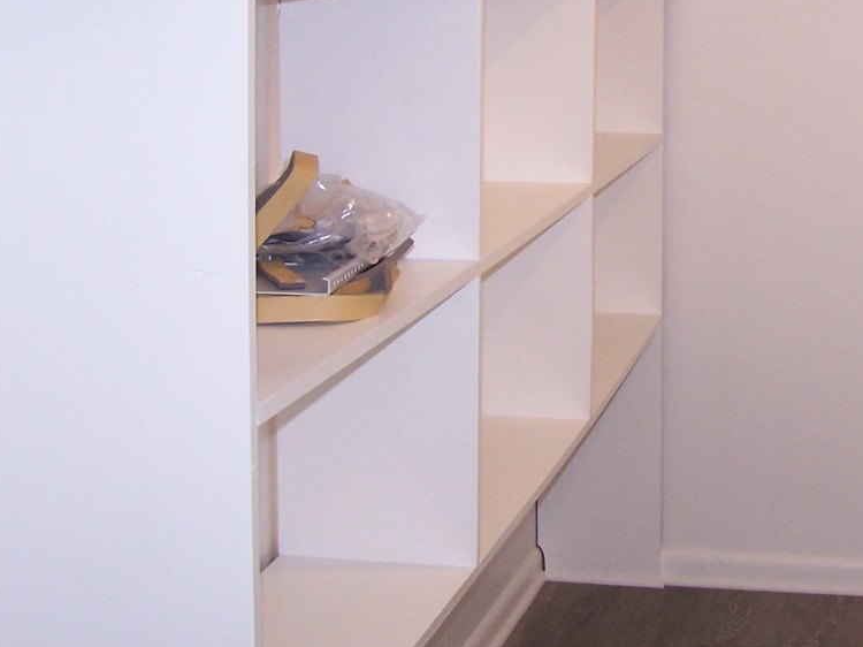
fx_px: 1819
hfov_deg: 25.8
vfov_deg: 20.0
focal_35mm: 73
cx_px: 784
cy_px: 175
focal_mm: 6.3
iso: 140
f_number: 2.8
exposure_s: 1/60
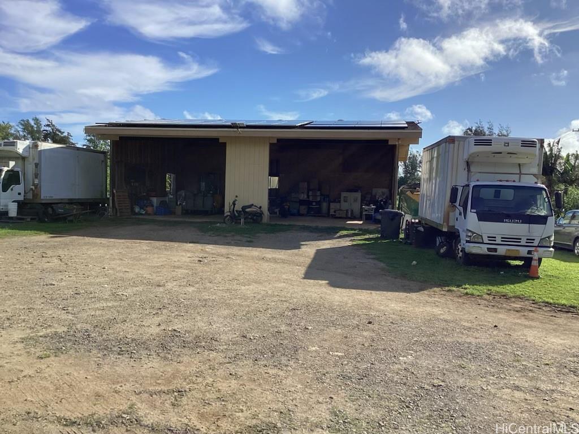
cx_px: 290
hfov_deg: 58.4
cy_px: 217
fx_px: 519
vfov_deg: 45.4
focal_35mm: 31
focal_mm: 3.3
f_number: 2.4
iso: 25
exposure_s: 1/1664
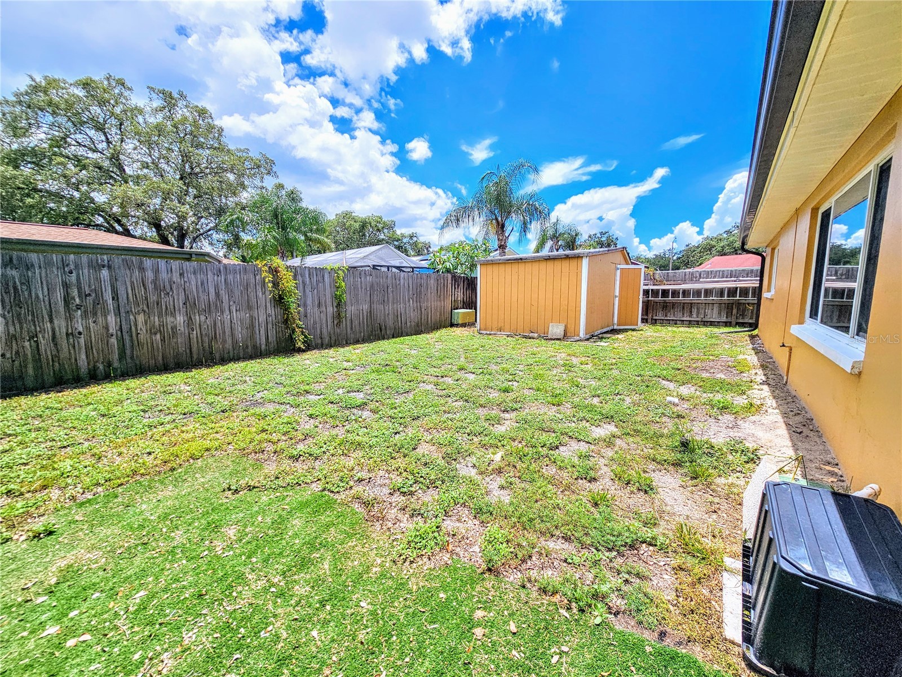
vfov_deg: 89.9
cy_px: 338
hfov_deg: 106.2
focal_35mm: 13
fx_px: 339
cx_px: 451
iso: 50
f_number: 2.2
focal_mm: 2.2
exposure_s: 1/3327
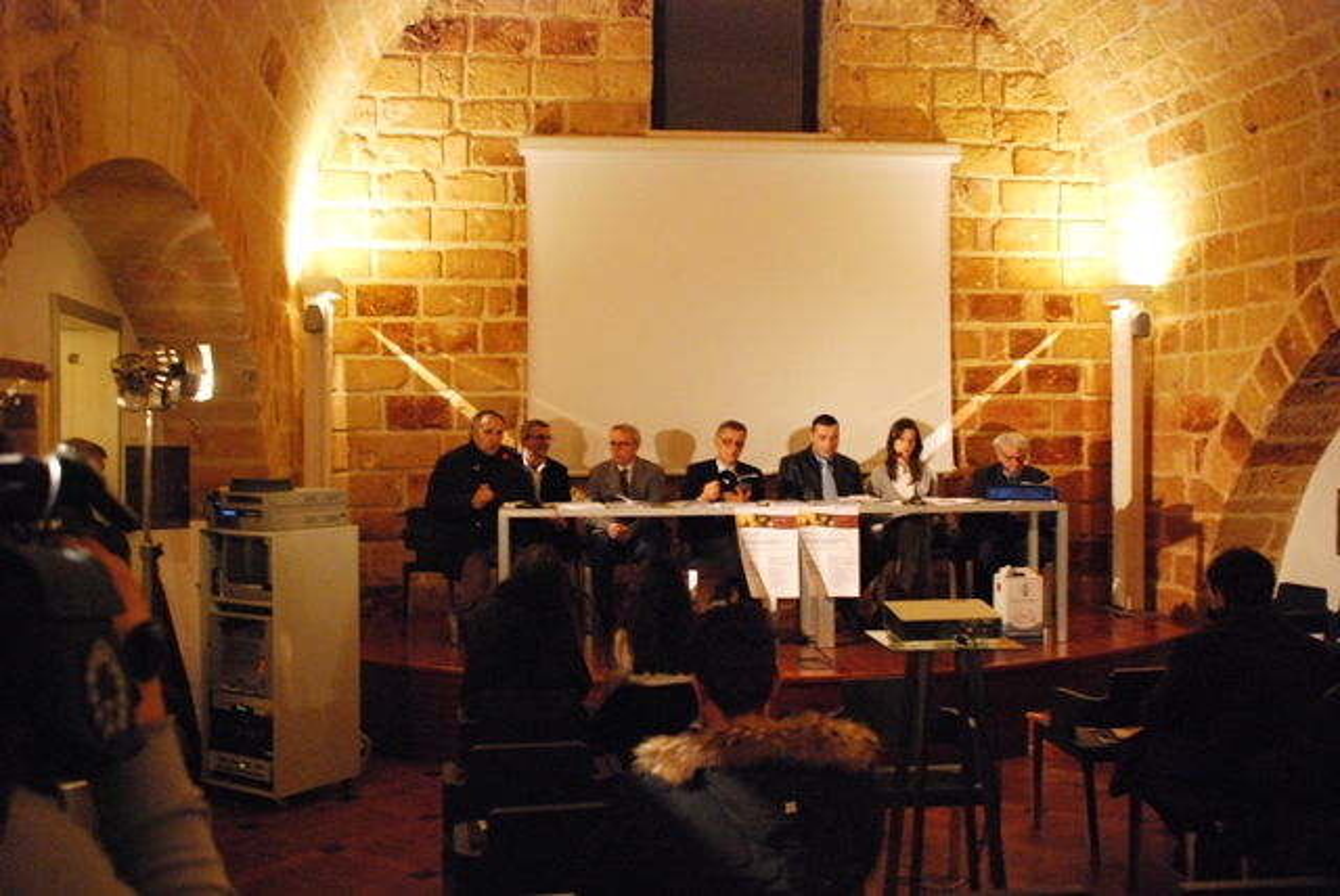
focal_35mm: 33
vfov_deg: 40.0
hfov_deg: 57.2
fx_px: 1229
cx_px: 670
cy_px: 448
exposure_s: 1/25
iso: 1600
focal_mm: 22
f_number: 3.8
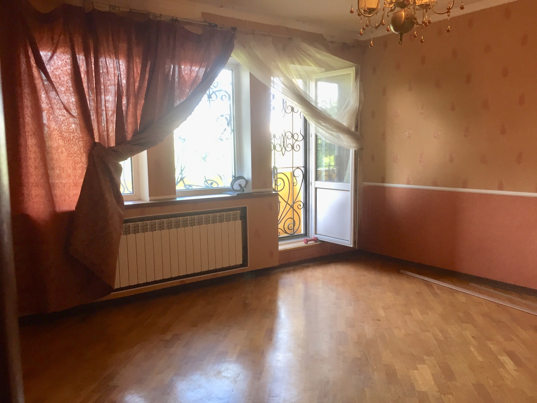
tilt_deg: -5.8
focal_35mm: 29
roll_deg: -0.1
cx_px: 268
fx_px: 450
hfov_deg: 61.7
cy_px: 202
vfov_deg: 48.2
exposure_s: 1/33
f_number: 2.2
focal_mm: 4.15
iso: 50
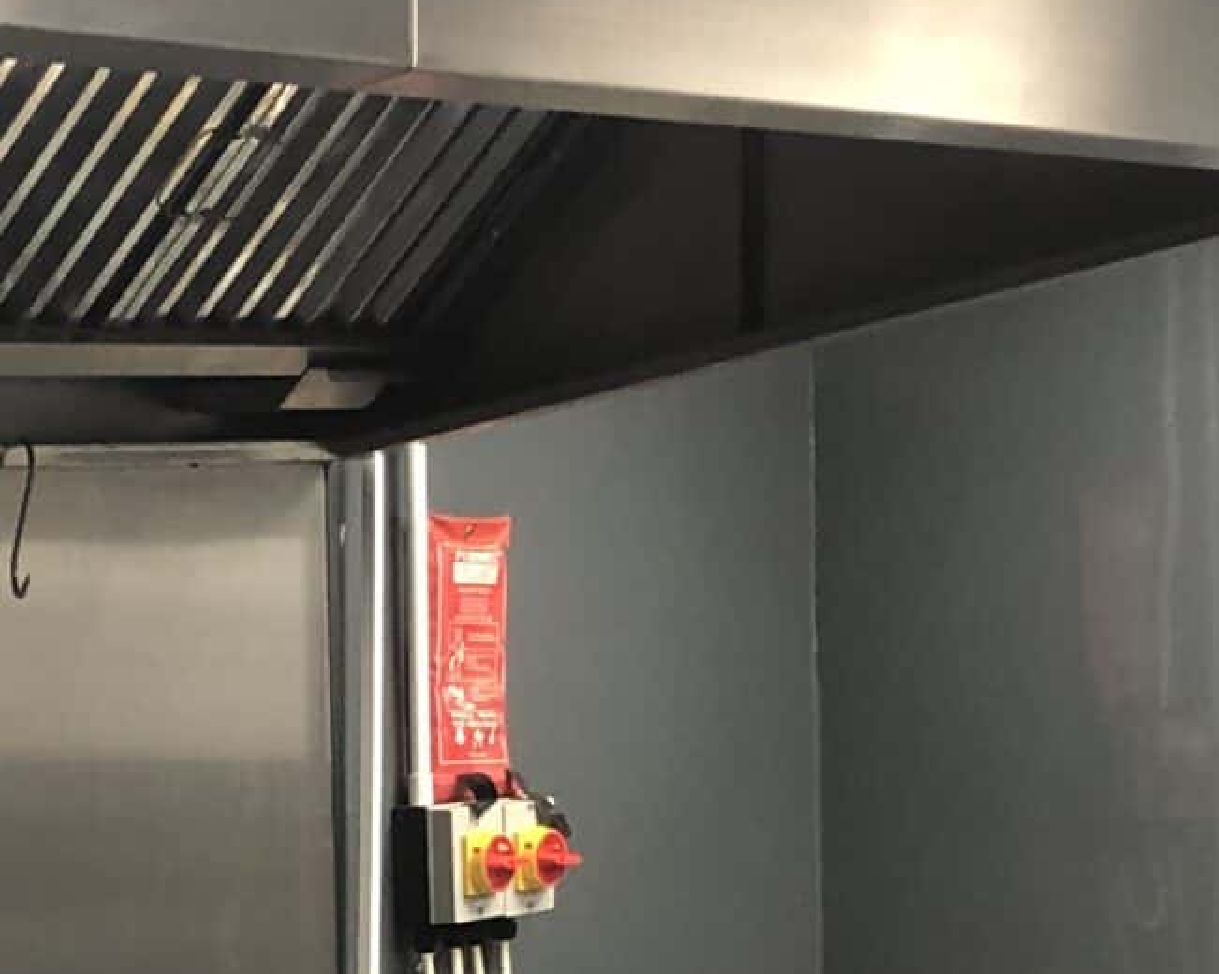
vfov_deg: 12.4
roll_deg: +0.1
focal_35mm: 121
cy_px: 1161
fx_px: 4363
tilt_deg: -6.3
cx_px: -60
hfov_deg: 15.6
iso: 40
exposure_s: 1/17
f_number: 1.8
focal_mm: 3.99
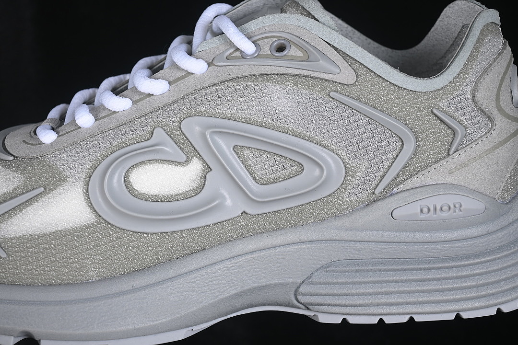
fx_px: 1079
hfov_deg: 27.0
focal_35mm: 75
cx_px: 259
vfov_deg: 18.2
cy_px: 172
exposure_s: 1/80
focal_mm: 50
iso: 160
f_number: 7.1
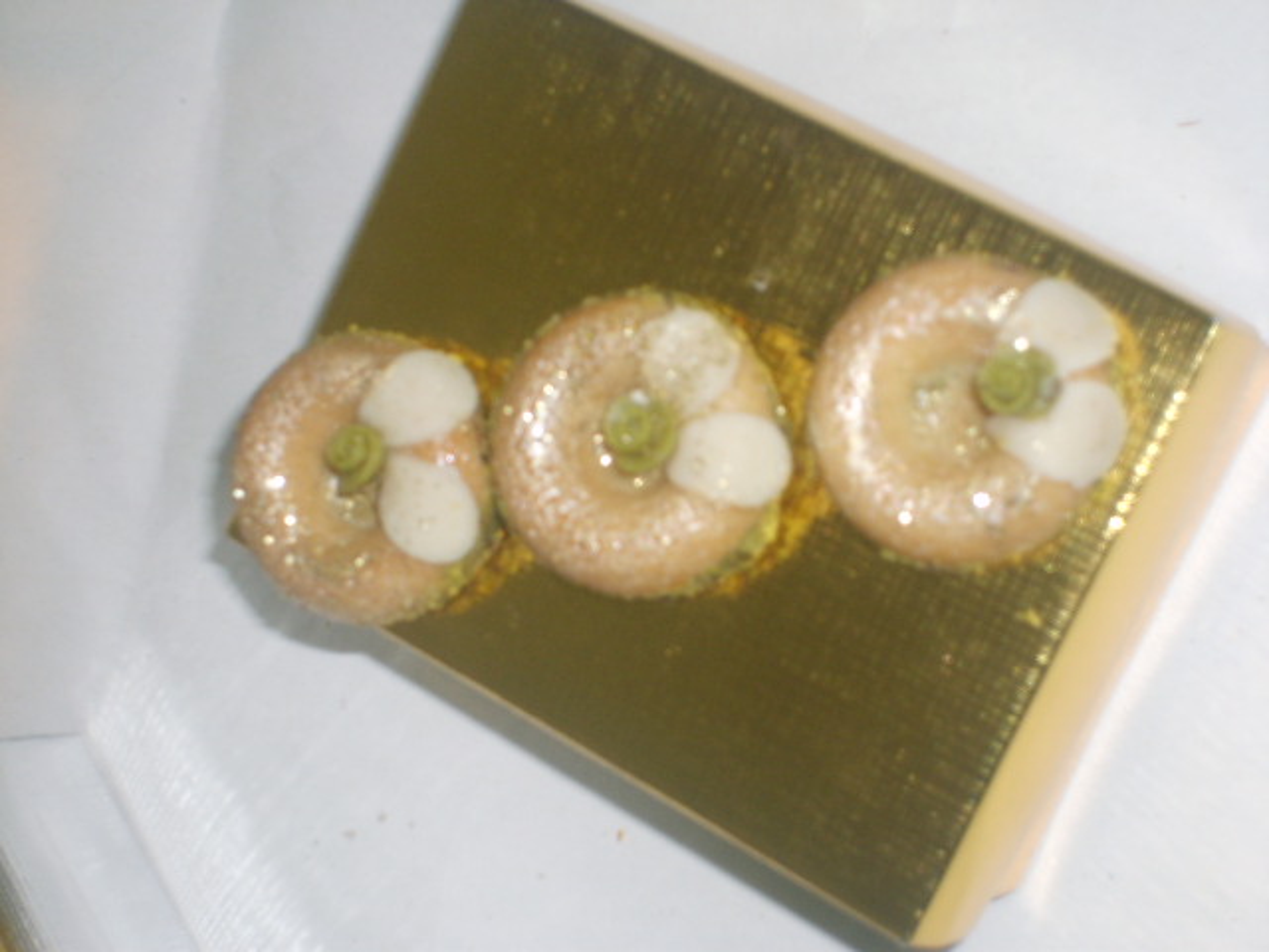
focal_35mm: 81
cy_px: 476
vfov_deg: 18.2
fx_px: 2969
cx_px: 634
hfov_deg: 24.1
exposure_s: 1/60
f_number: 4.2
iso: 100
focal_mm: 13.7
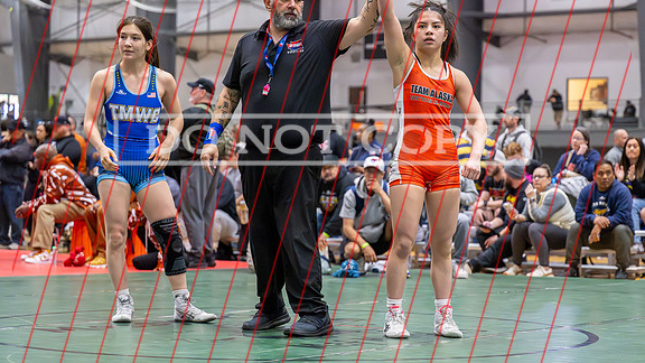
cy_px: 187
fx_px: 1556
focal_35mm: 91
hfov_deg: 23.4
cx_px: 394
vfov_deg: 13.3
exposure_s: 1/640
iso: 14400
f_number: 2.8
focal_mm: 70
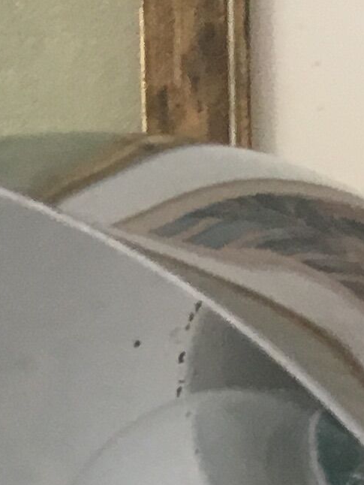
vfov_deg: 8.9
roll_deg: -0.8
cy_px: 1465
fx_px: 2536
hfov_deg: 8.1
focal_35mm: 181
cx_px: 493
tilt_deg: -18.0
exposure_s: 1/33
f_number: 2.2
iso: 50
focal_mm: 4.15
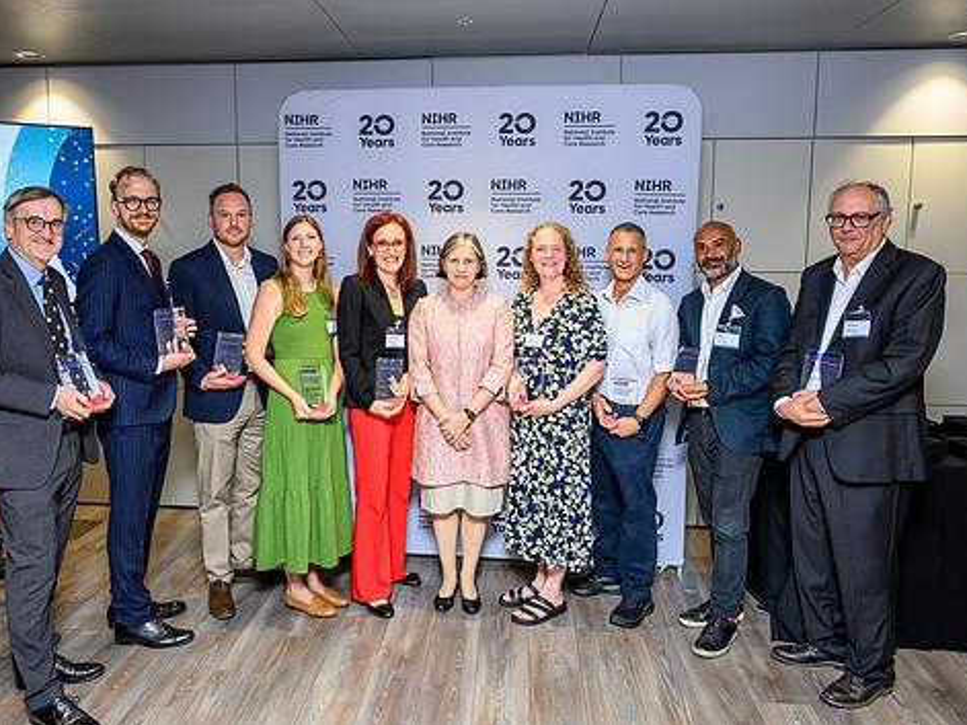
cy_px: 334
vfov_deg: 48.2
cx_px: 443
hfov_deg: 61.6
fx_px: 810
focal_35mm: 29
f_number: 4
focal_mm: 24
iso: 800
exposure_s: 1/200
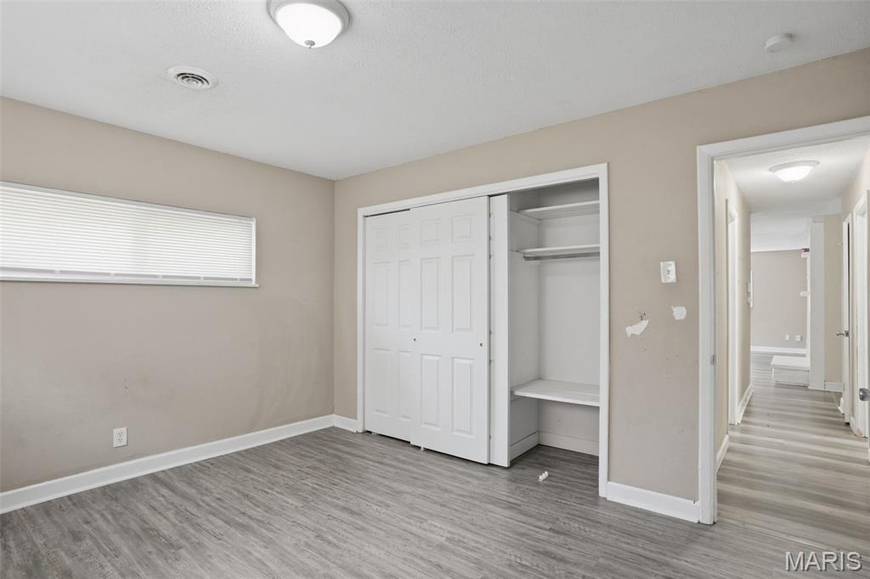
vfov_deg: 67.3
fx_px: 435
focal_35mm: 18
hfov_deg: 90.0
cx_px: 435
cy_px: 290
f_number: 8
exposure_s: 1/4
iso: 320
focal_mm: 18
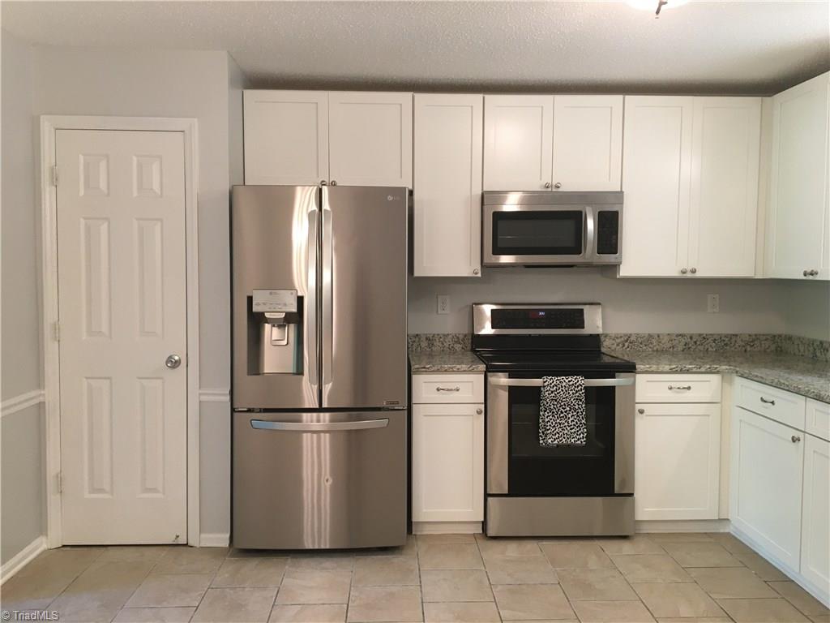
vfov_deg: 48.2
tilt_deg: -4.4
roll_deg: +0.6
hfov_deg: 61.7
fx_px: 695
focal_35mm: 29
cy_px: 312
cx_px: 415
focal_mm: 4.15
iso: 80
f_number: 2.2
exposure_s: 1/30
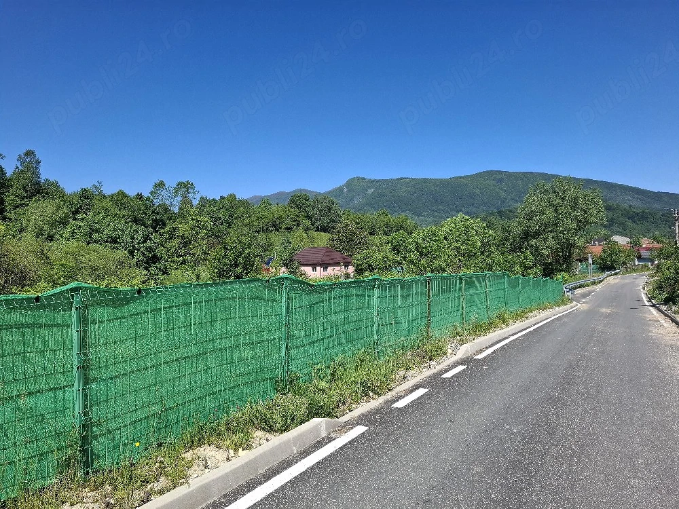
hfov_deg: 73.9
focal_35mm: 23
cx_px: 340
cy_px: 254
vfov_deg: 58.9
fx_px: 451
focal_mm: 5.54
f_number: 1.8
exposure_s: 1/1429
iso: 50
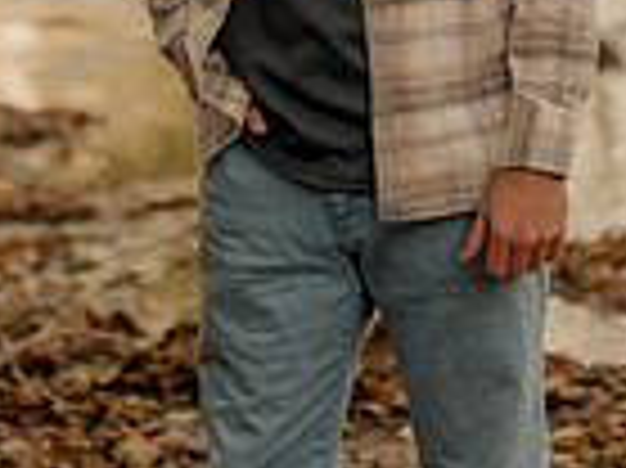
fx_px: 4210
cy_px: -279
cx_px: 329
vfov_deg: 6.3
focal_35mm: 233
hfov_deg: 8.5
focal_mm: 50
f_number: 1.4
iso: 200
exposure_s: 1/320
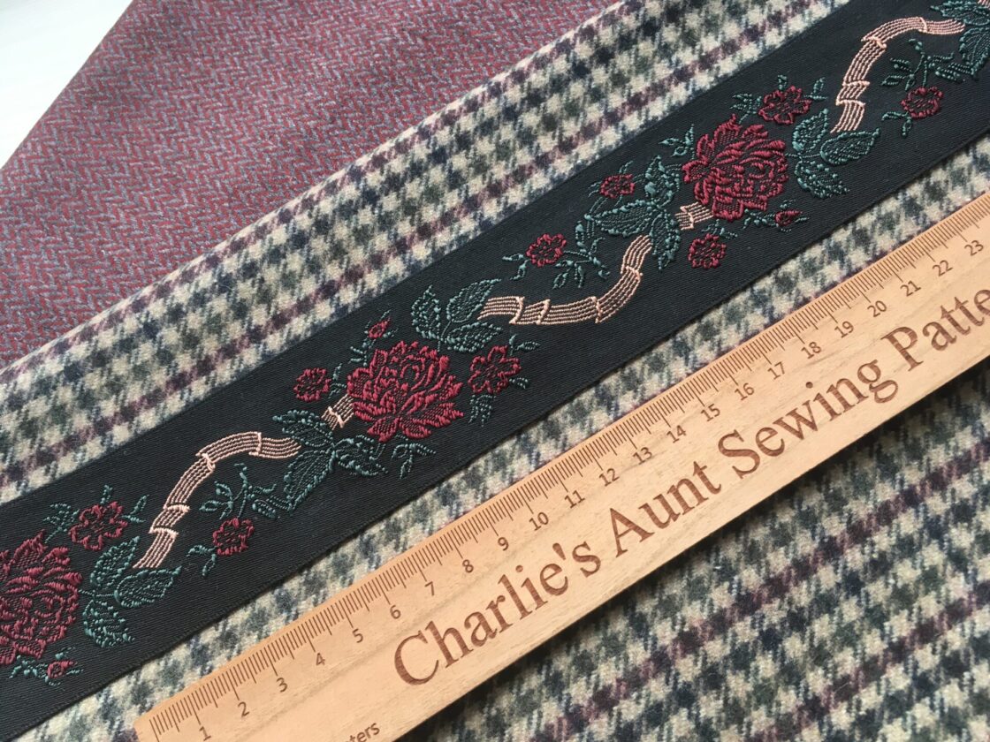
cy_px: 371
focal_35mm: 29
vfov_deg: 48.2
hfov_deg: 61.7
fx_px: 829
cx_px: 495
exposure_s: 1/33
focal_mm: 4.15
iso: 32
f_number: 2.2
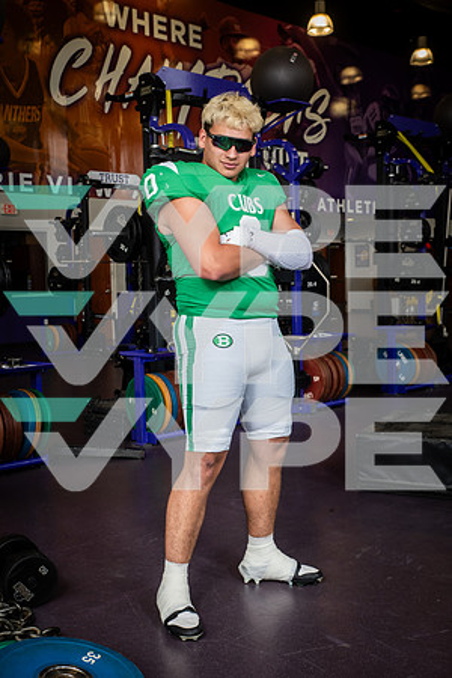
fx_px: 791
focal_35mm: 42
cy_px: 339
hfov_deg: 31.9
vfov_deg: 46.4
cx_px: 226
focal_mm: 42
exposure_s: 1/250
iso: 800
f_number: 7.1
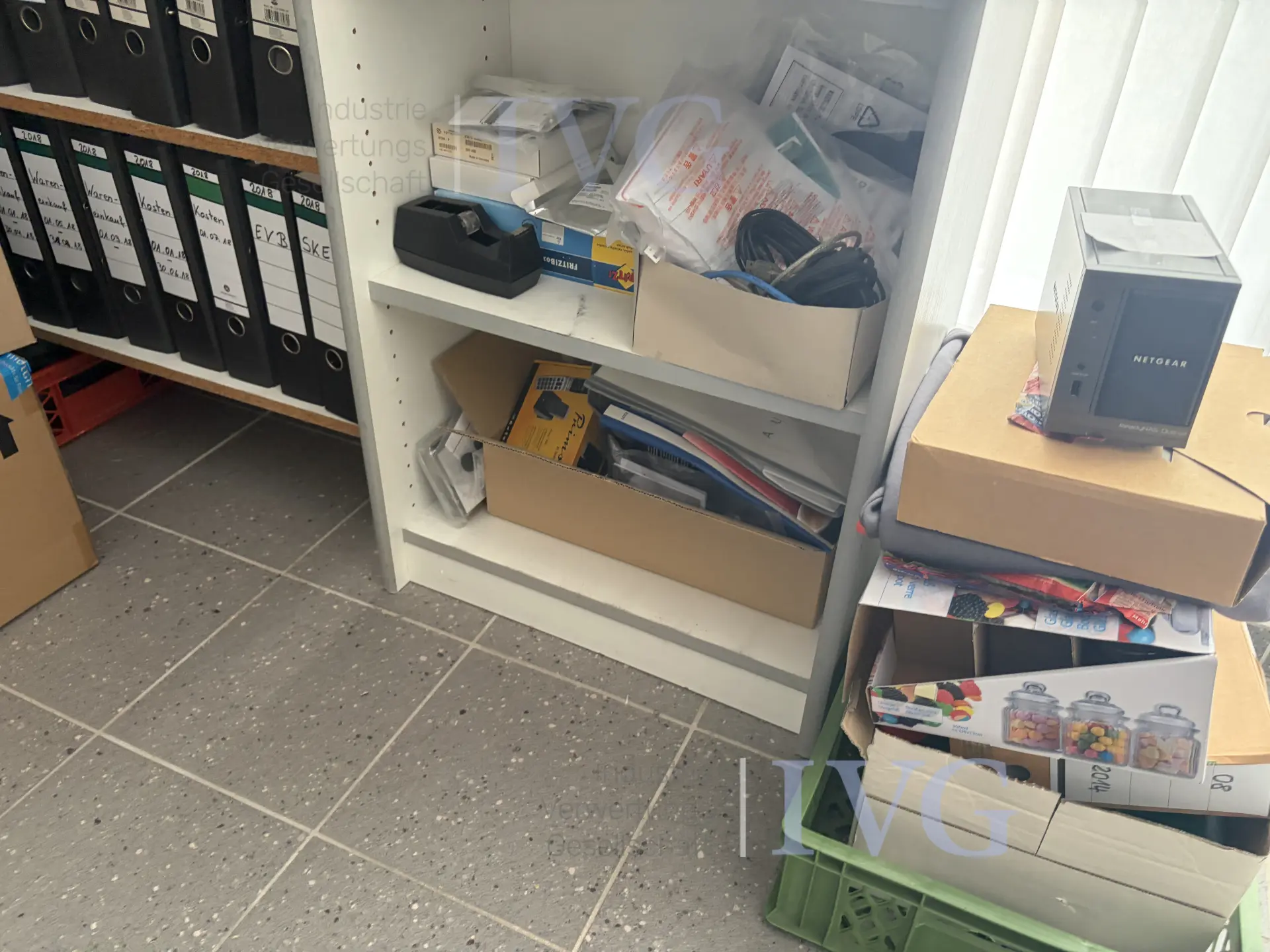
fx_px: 954
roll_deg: -1.3
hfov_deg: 67.3
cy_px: 476
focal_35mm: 26
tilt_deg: -34.6
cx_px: 635
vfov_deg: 53.1
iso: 250
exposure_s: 1/60
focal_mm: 5.96
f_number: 1.6
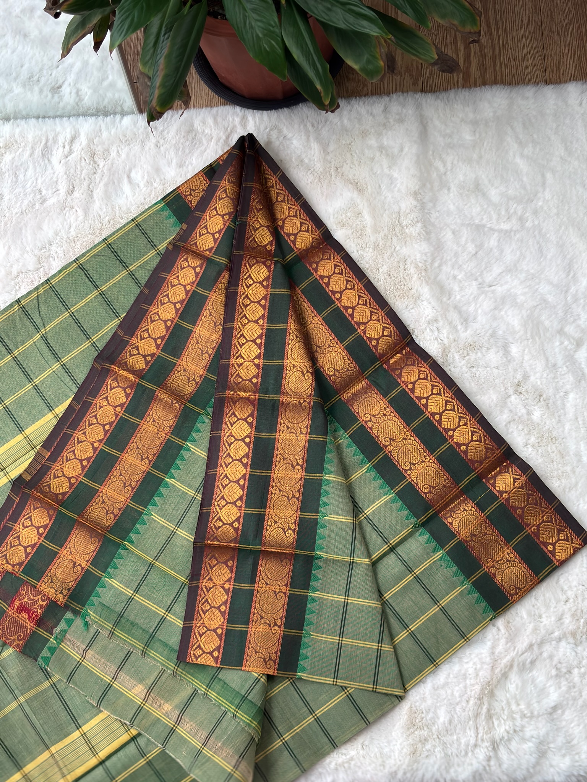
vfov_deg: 38.9
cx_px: 294
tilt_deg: -73.9
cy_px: 391
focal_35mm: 49
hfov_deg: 29.7
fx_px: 1108
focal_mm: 5.96
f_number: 1.6
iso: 40
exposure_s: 1/142
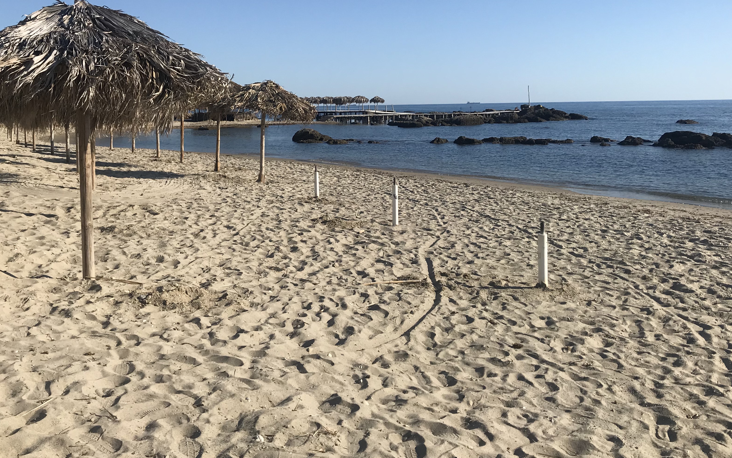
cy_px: 146
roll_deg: +1.4
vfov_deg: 33.2
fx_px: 758
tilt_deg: -0.3
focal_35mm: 38
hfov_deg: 51.5
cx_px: 339
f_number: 1.8
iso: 20
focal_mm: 3.99
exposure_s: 1/3425
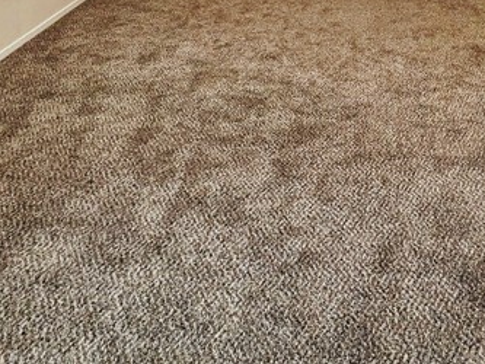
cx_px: 387
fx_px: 561
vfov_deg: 27.4
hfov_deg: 44.5
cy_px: -154
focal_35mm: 40
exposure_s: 1/120
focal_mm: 2.2
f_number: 1.9
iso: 125
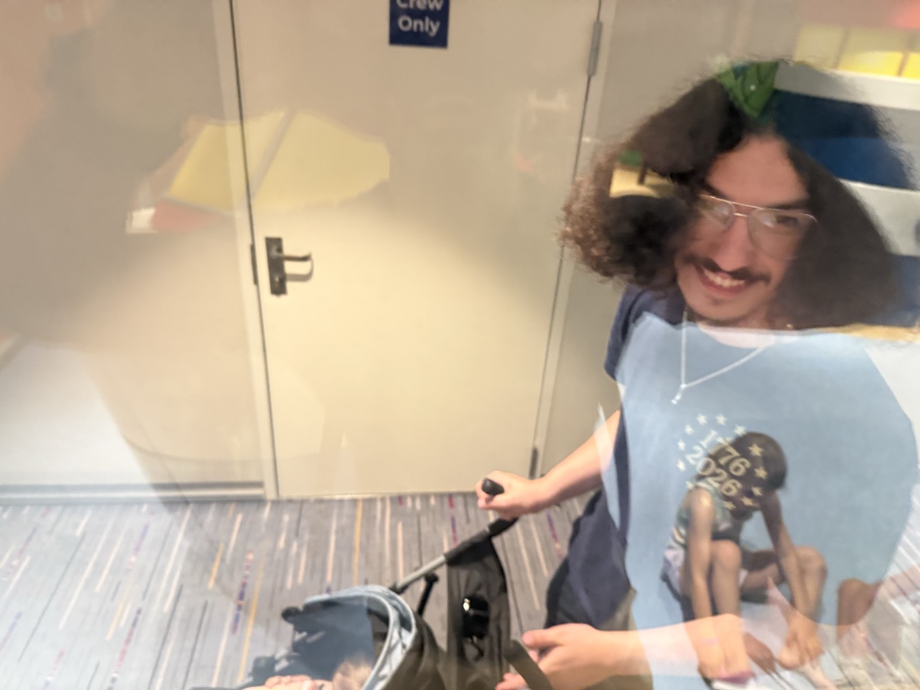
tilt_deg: -34.3
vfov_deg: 56.8
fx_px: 638
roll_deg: -4.1
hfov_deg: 71.6
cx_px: 460
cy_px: 345
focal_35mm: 24
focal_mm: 6.76
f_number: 1.78
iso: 500
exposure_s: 1/60
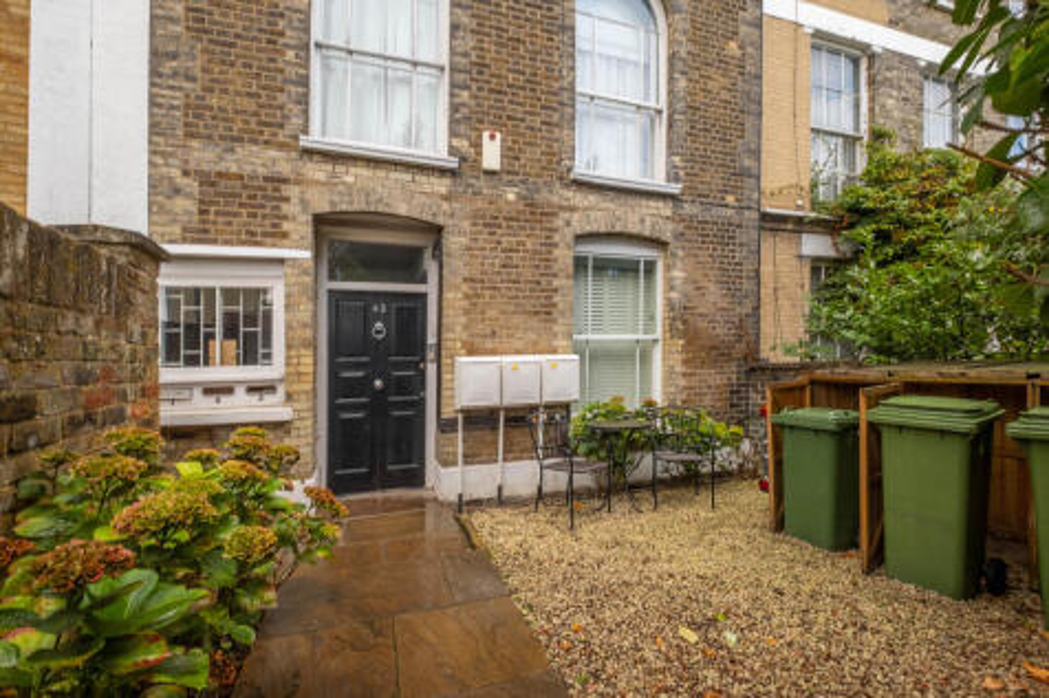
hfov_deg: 100.4
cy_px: 349
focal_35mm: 15
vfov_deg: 77.3
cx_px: 524
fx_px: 437
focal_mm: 10
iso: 400
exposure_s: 1/20
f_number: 18
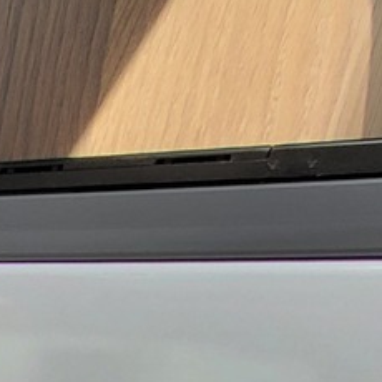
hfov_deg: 18.0
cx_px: -344
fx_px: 899
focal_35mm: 72
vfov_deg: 15.7
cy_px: 864
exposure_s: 1/50
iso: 50
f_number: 2.2
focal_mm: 1.74
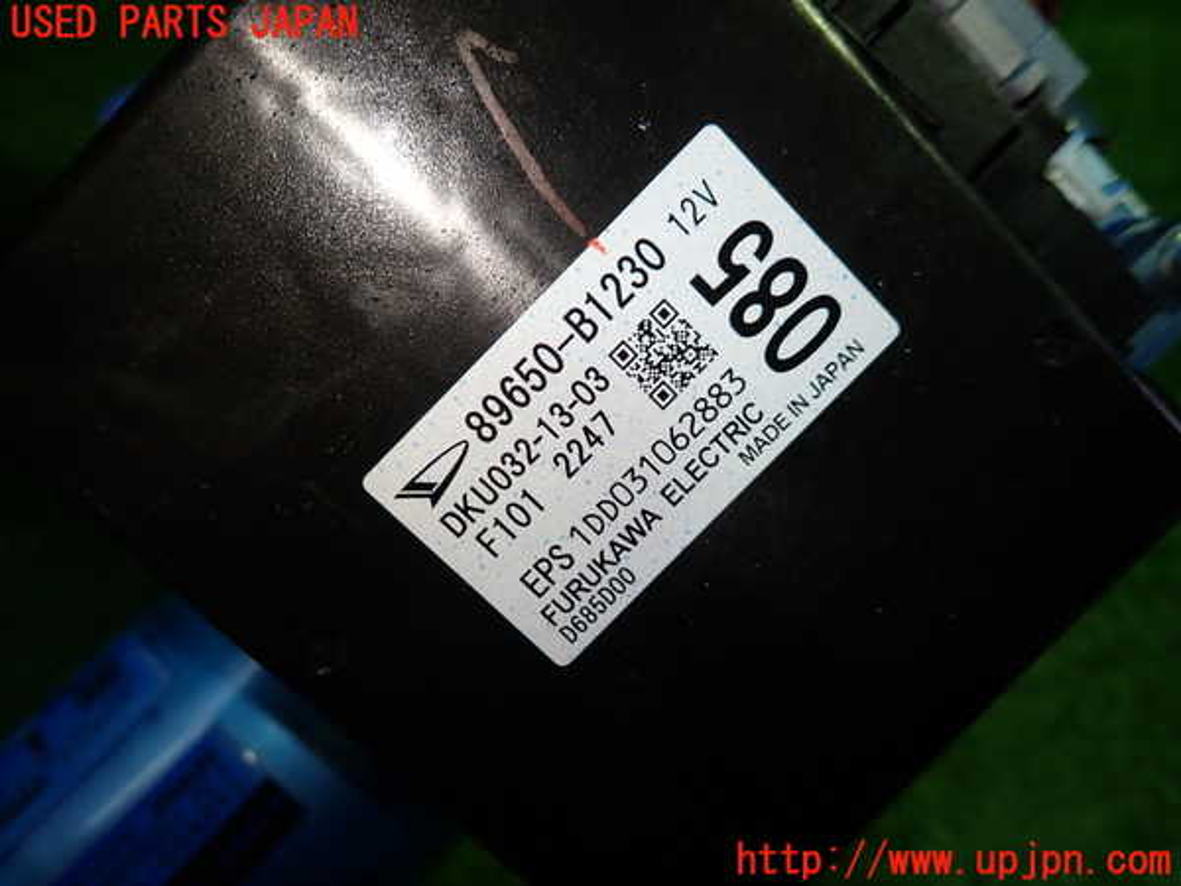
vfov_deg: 54.9
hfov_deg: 69.4
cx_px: 590
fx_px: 853
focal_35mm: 25
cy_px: 443
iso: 100
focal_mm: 4.5
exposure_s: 1/100
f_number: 2
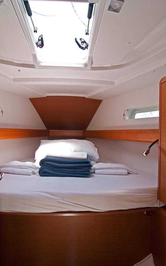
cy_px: 136
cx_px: 76
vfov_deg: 88.0
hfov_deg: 62.1
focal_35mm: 19
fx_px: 137
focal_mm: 12
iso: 1000
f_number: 6.3
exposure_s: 1/100
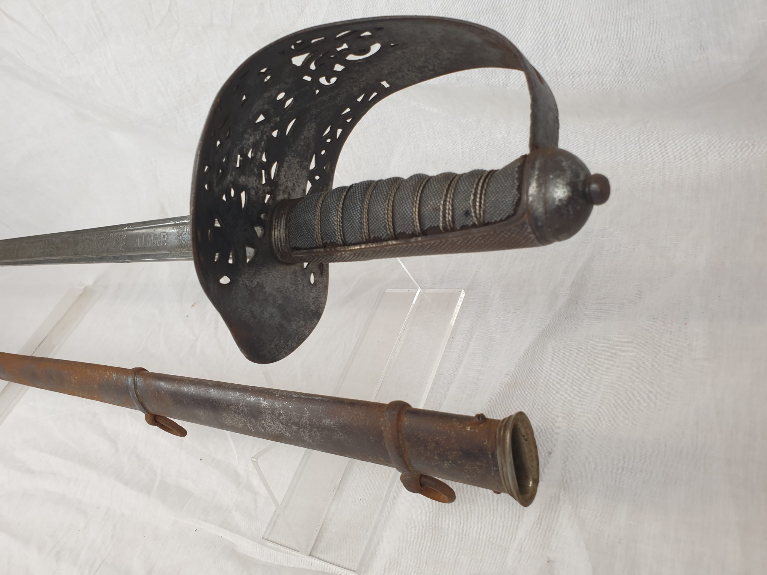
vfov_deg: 53.1
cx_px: 384
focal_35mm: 26
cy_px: 288
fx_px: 576
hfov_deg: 67.3
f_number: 2.4
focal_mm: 4.3
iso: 50
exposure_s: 1/50
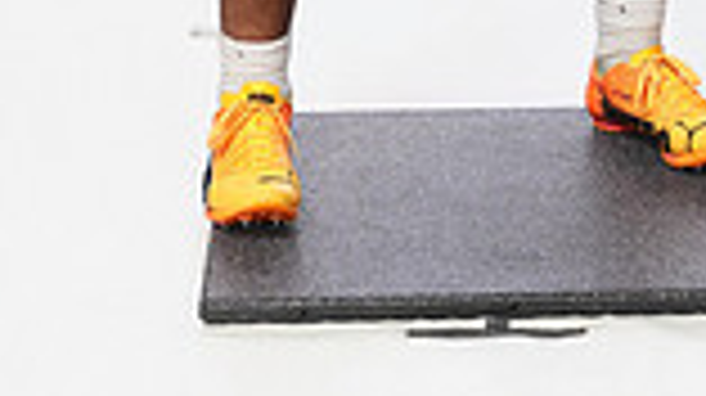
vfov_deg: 6.8
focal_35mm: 168
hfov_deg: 12.8
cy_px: -576
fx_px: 3142
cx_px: 495
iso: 800
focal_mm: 56
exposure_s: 1/200
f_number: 8
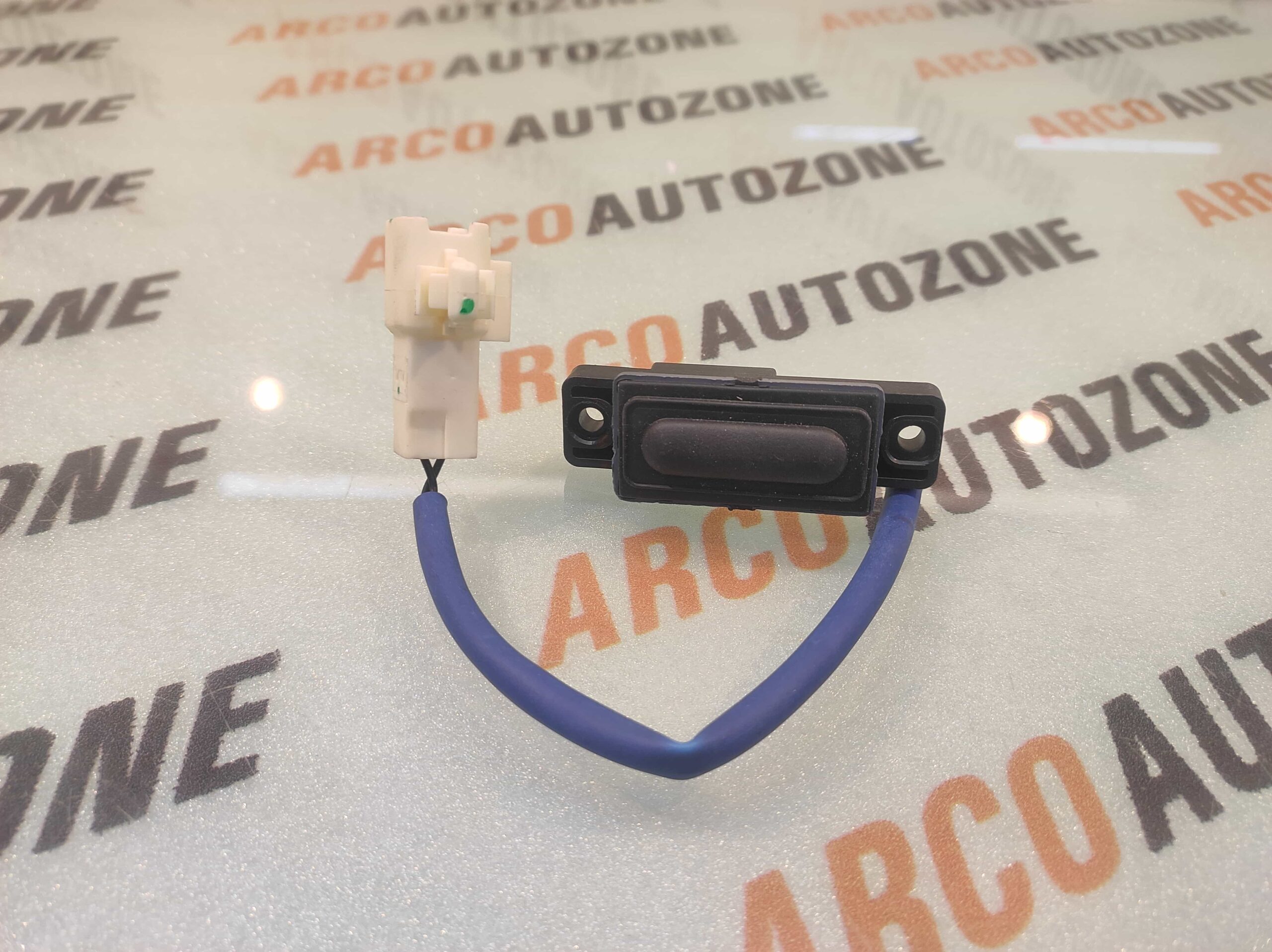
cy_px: 476
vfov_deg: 74.7
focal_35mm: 17
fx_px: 624
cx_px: 636
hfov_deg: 91.1
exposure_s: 1/33
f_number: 1.79
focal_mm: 4.74
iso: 195
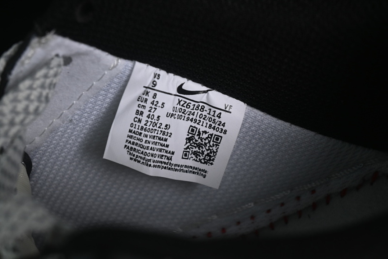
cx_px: 194
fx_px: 808
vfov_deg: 18.2
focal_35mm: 75
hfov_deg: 27.0
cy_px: 130
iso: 160
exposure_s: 1/60
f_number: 6.3
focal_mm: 50
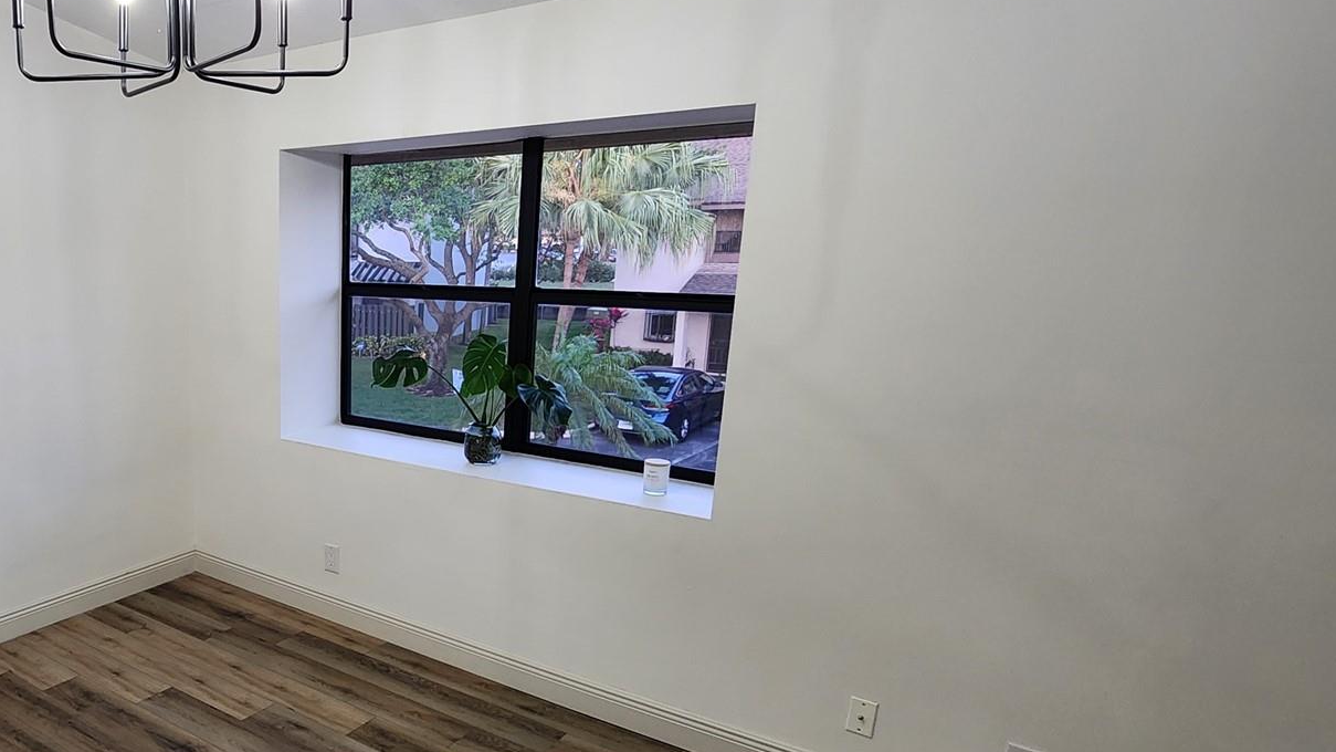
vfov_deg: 47.5
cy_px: 443
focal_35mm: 24
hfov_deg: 68.2
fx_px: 850
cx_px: 245
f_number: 2.2
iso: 200
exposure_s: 1/60
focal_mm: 2.2
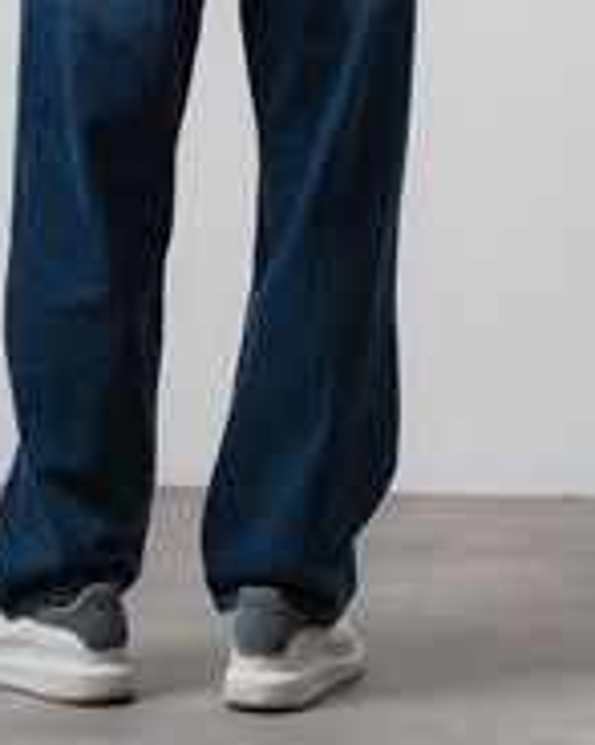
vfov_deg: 8.8
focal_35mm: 214
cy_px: -340
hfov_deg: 7.2
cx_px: 206
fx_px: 4715
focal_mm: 70
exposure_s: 1/125
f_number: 10
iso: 100
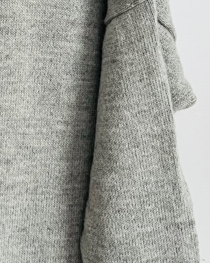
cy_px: 31
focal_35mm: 98
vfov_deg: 19.2
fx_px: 761
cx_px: -72
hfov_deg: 14.9
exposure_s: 1/66
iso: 125
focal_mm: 5.1
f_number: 1.6
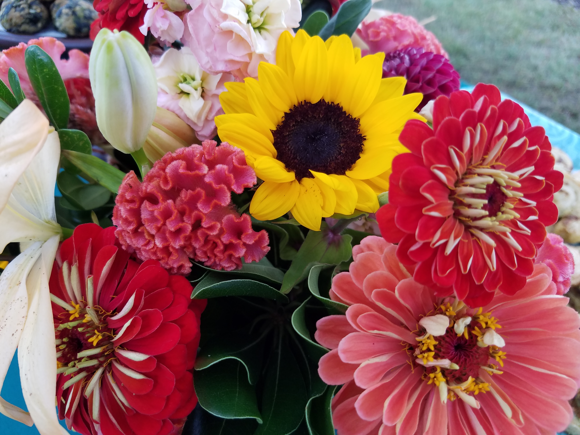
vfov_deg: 53.1
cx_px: 290
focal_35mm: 26
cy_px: 218
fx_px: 436
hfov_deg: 67.3
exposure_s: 1/120
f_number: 1.7
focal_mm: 4.2
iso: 80
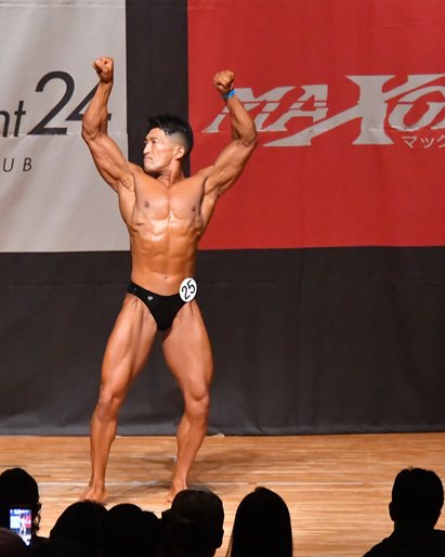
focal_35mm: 307
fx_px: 5056
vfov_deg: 6.3
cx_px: 142
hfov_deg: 5.0
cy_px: 278
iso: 12800
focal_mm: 145
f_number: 5.6
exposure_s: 1/400
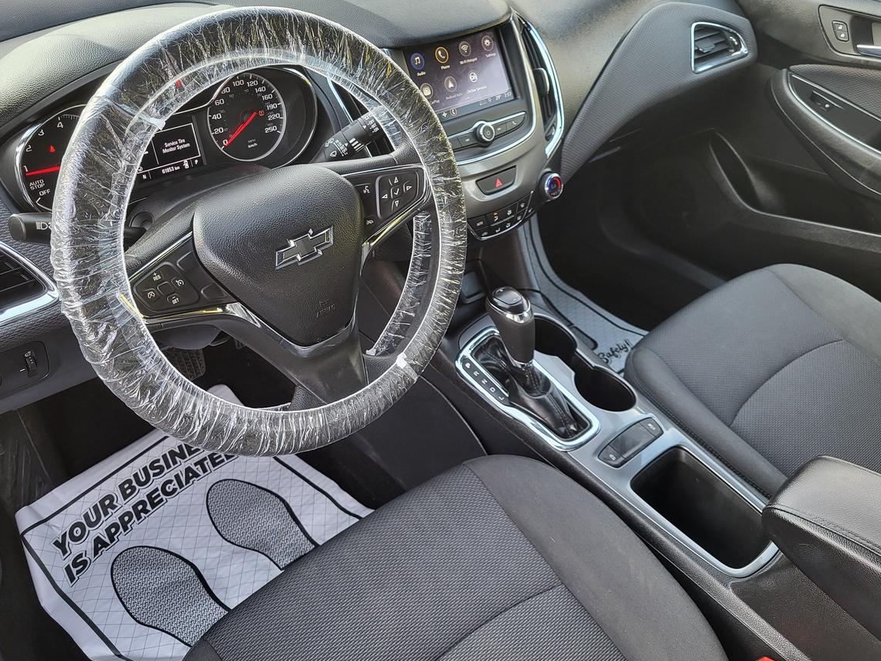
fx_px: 738
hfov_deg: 61.6
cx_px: 407
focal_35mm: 29
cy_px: 298
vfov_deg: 48.2
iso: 125
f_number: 1.8
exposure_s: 1/120
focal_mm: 5.4
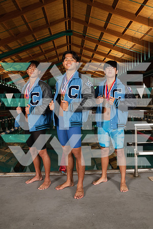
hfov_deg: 38.9
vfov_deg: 55.8
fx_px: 217
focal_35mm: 34
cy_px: 114
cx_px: 76
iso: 800
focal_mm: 34
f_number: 7.1
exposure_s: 1/250
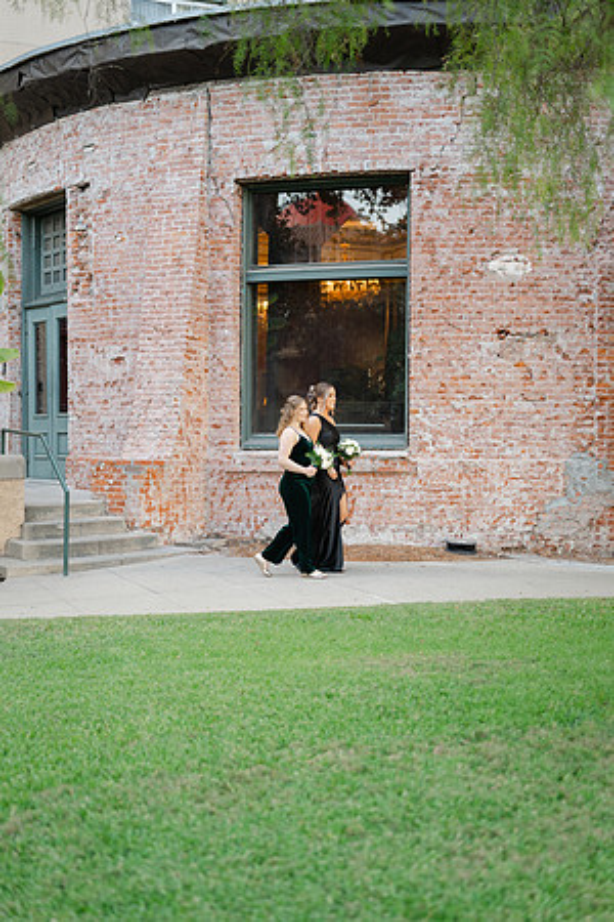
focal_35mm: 50
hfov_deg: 27.0
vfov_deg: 39.6
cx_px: 307
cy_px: 461
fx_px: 1279
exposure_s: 1/320
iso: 100
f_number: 1.8
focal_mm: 50
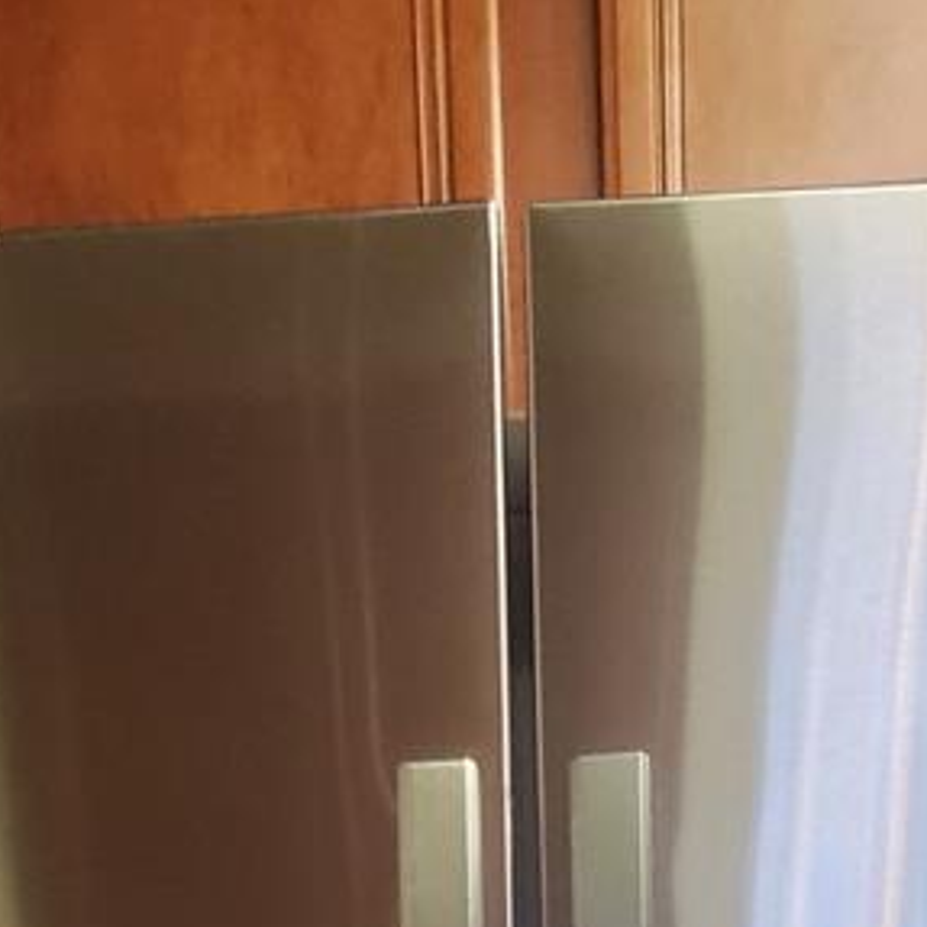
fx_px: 1454
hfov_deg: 35.2
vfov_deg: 19.7
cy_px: 1828
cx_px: 552
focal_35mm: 48
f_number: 2.2
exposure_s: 1/60
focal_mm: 1.8
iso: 250
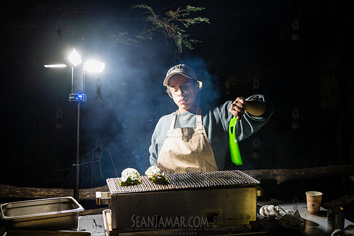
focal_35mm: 44
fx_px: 433
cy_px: 118
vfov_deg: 30.5
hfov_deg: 44.5
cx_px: 175
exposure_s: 1/160
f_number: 2.8
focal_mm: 43
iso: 12800
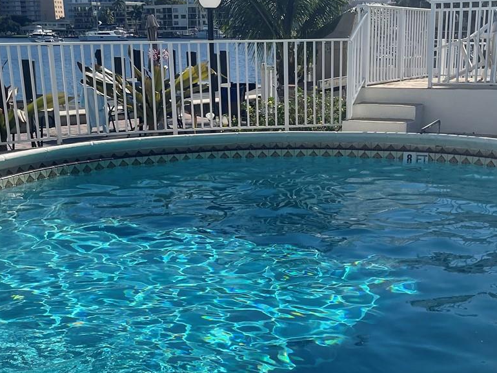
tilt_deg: -19.3
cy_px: 298
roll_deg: +1.1
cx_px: 276
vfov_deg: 26.5
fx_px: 776
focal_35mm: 54
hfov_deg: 35.5
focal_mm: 5.1
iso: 32
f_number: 1.6
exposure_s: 1/6579
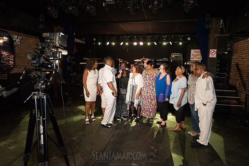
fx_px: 166
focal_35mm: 24
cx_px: 124
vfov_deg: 53.2
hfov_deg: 73.7
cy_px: 83
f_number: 4
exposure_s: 1/250
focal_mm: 24
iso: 3200
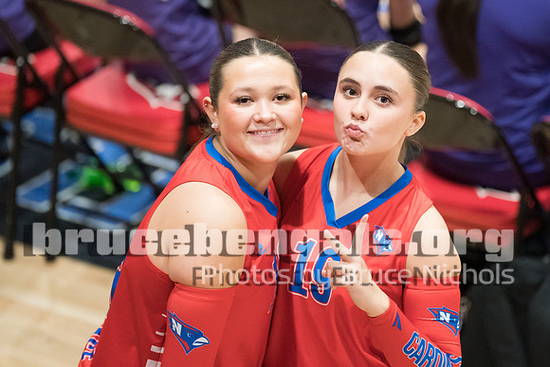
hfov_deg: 9.7
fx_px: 3251
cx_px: 359
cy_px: 128
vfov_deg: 6.5
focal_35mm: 213
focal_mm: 163
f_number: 2.8
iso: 8000
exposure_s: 1/1000
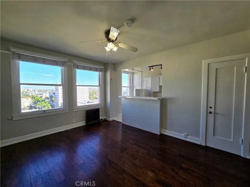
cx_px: 125
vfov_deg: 89.9
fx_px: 94
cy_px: 94
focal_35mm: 13
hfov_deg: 106.2
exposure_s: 1/266
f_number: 2.2
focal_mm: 2.2
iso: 50
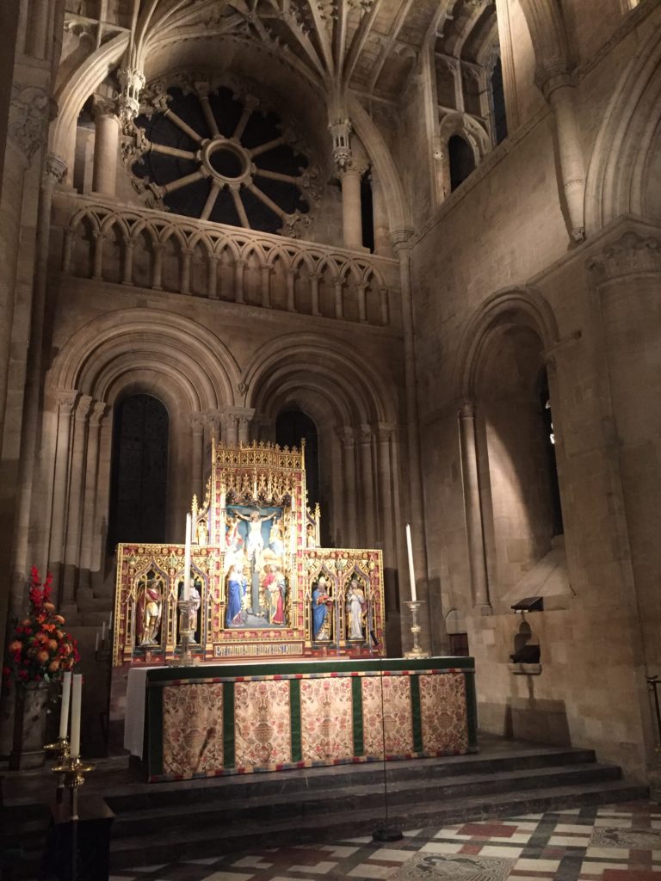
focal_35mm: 29
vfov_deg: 61.7
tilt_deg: +16.1
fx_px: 738
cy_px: 440
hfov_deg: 48.2
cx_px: 330
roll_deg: +1.6
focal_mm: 4.15
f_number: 2.2
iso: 250
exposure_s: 1/17
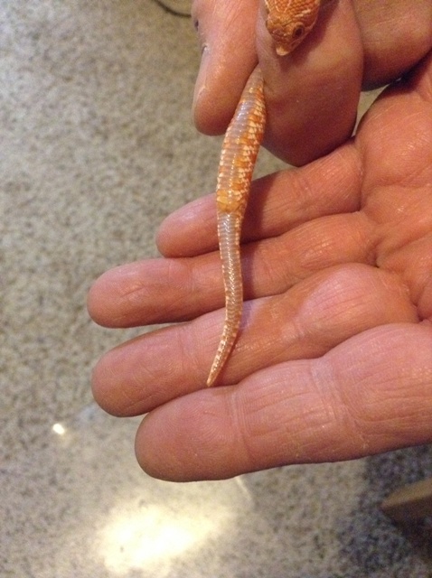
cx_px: 216
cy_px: 289
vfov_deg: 55.4
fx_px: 551
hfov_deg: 42.8
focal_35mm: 33
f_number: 2.4
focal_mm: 3.3
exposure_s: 1/15
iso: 640
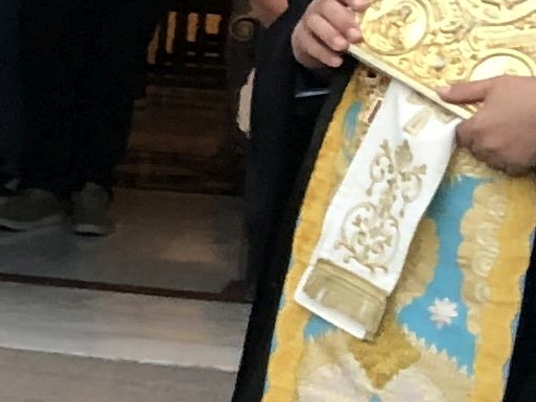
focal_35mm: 220
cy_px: 338
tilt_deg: -9.6
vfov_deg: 6.7
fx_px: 3407
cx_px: -877
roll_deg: -1.0
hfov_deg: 8.1
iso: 40
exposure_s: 1/17
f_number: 1.8
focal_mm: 4
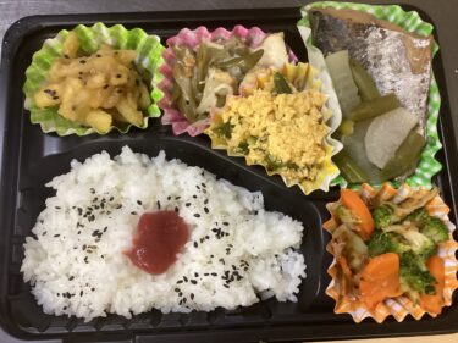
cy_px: 172
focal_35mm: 31
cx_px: 229
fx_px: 410
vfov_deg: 45.4
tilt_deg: -77.1
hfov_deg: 58.4
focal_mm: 3.3
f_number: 2.4
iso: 200
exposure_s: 1/60
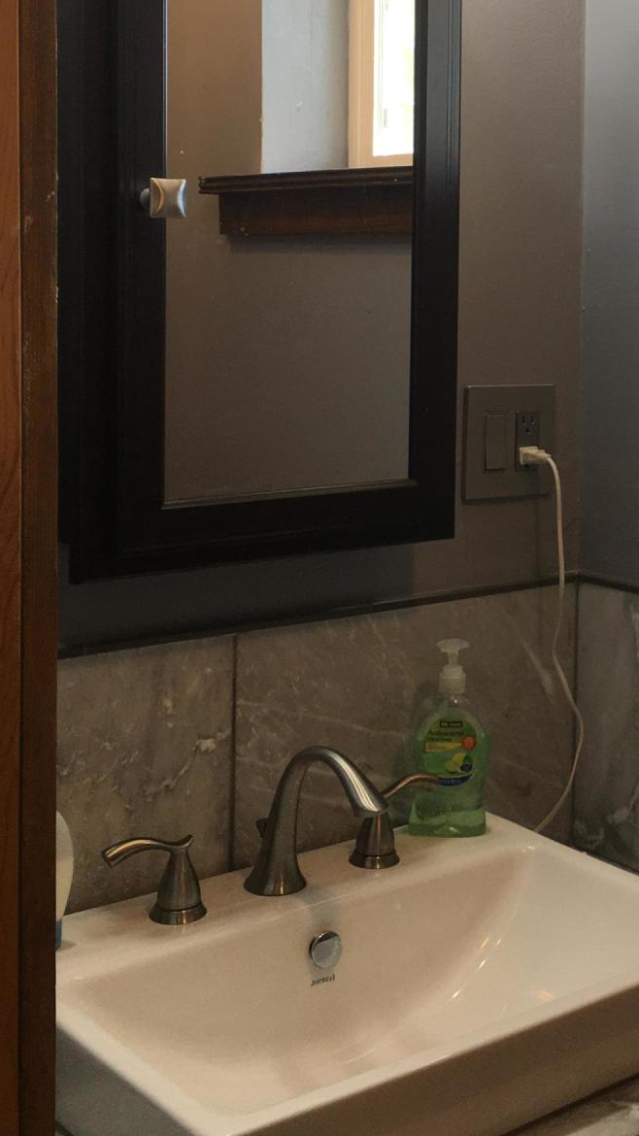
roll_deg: -1.3
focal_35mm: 54
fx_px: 1627
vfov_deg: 38.0
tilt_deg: -1.0
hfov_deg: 21.5
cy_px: 358
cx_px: 621
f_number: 2.2
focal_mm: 4.15
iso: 32
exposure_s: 1/60
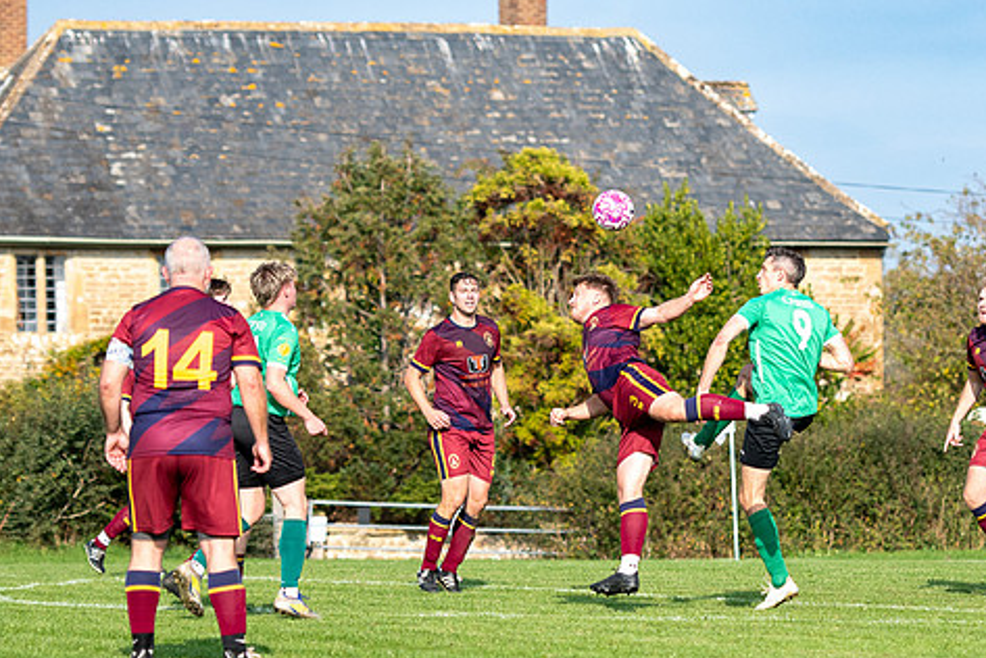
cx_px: 619
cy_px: 346
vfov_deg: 5.6
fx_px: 6714
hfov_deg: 8.4
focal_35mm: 245
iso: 320
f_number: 2.8
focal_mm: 105
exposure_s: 1/6400
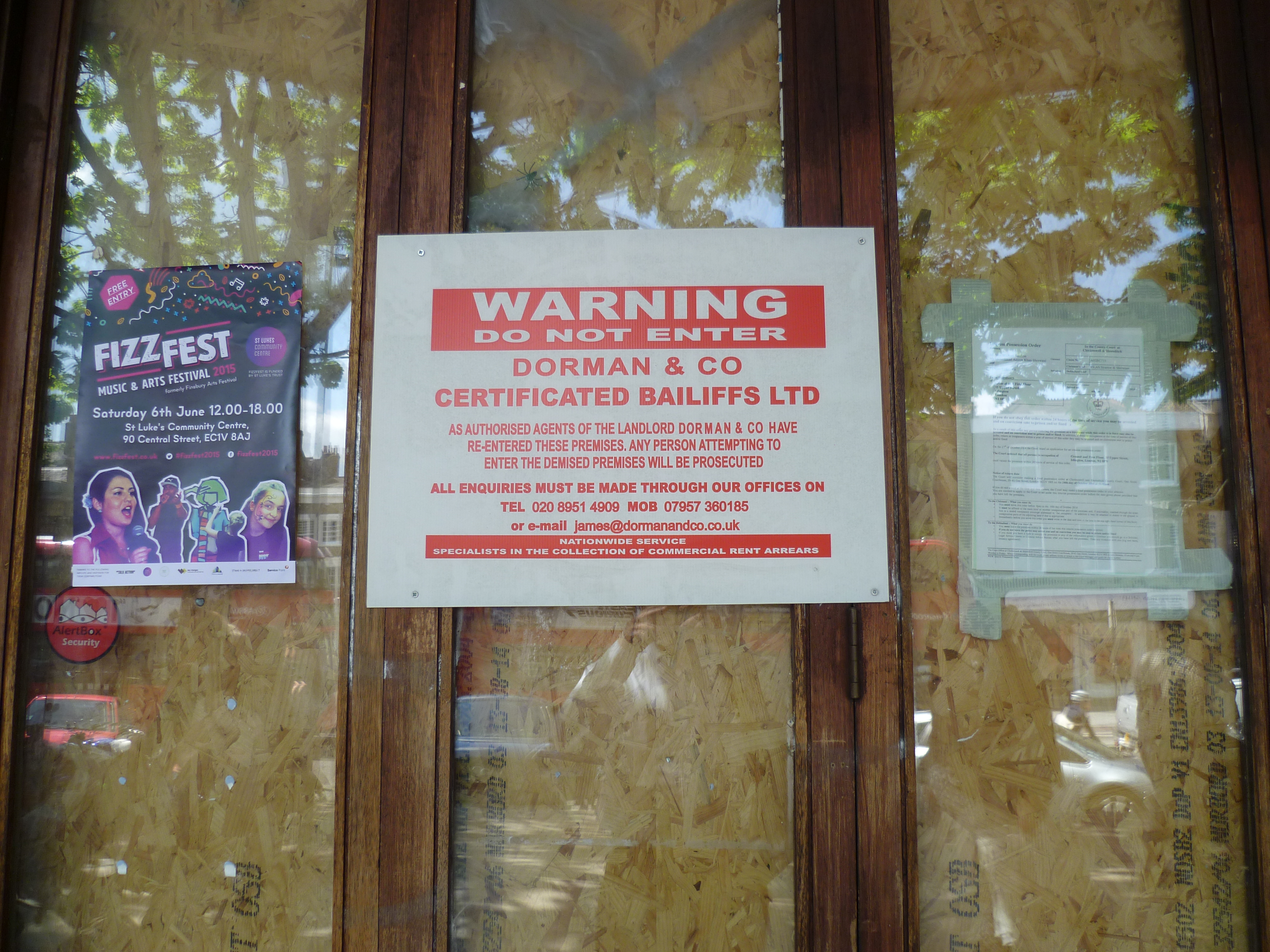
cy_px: 476
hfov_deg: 63.4
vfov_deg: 49.7
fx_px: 1027
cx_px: 635
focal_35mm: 28
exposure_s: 1/125
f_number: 2.8
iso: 80
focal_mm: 5
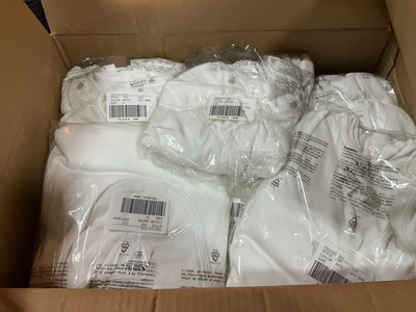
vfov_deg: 48.2
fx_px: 349
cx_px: 208
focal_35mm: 29
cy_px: 156
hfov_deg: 61.7
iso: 160
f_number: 1.8
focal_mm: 3
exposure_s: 1/60
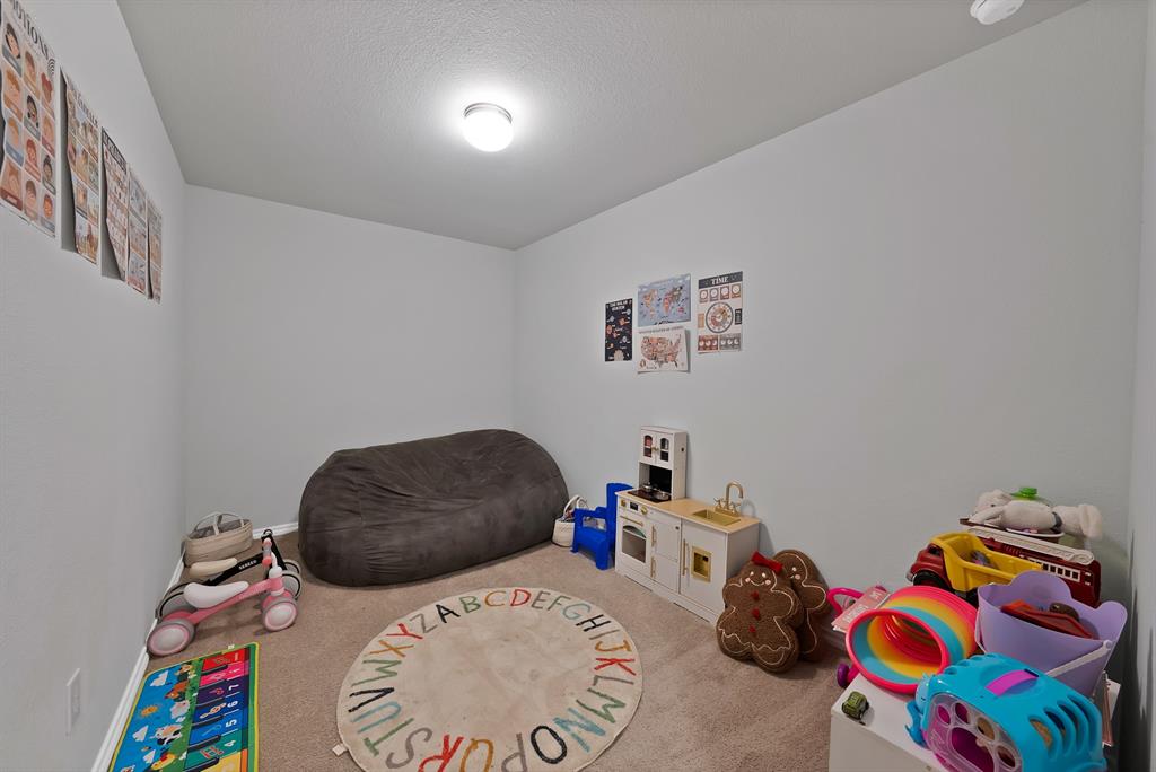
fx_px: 386
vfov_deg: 90.1
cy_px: 386
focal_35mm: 12
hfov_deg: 112.6
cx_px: 578
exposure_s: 1/1.25
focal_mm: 12
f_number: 9
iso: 640
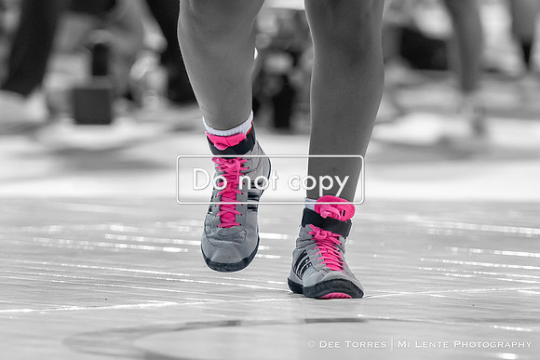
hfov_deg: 5.8
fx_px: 5348
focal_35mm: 356
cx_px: 230
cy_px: 326
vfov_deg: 3.9
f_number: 2.8
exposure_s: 1/800
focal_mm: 150
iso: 800
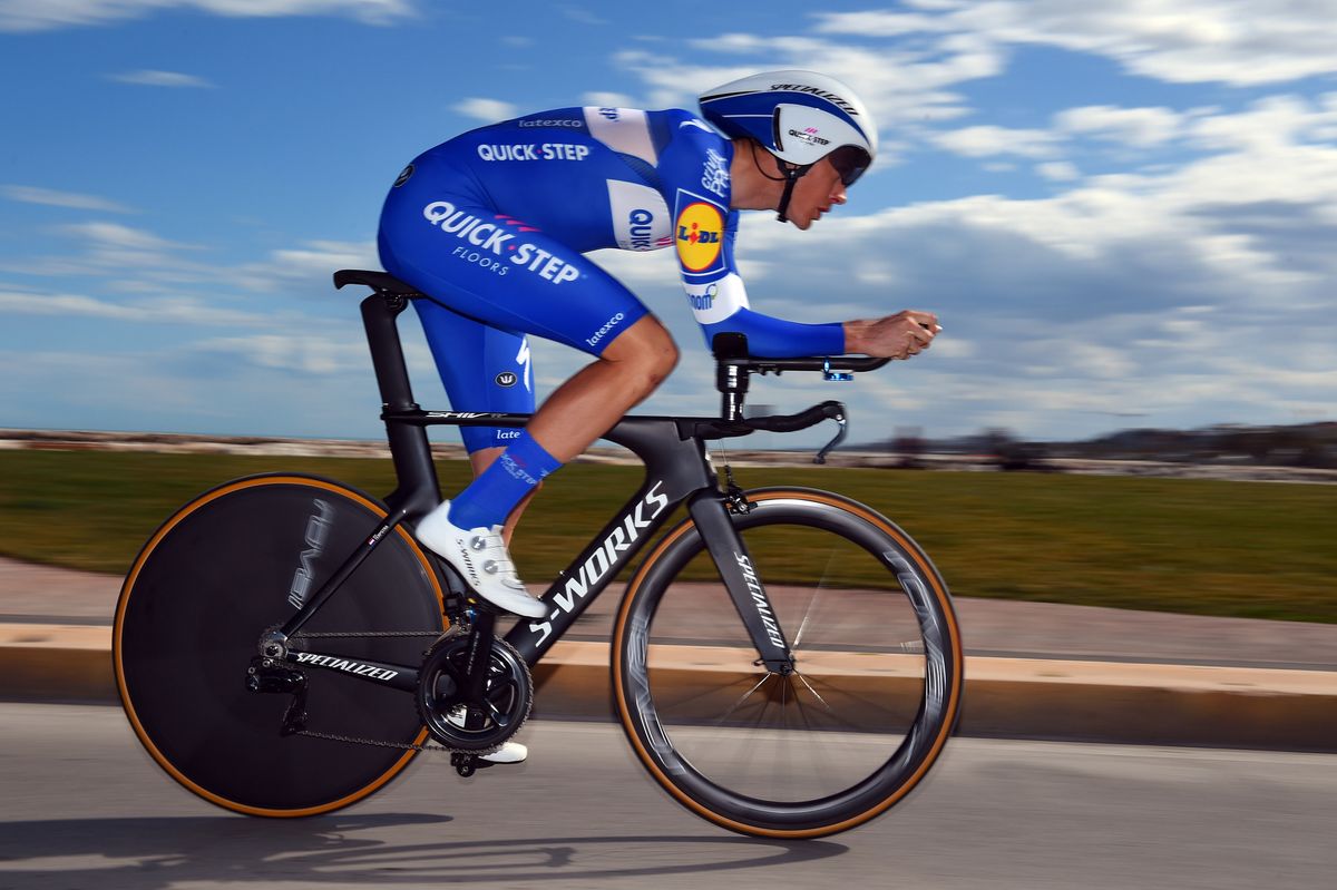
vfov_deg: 31.9
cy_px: 445
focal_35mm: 42
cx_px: 668
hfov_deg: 46.4
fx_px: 1559
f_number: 14
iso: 100
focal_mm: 42
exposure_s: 1/200
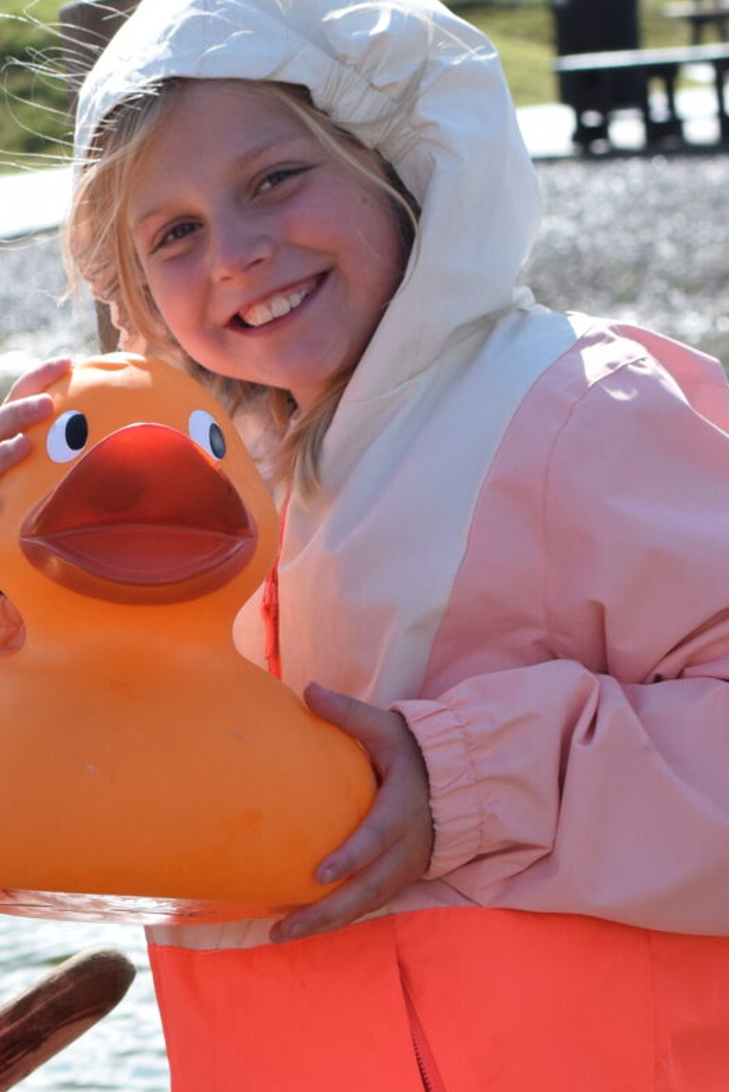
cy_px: 775
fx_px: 4381
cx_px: 78
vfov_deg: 14.2
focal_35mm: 144
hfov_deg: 9.5
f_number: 5.6
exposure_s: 1/1600
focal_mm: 35
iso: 400
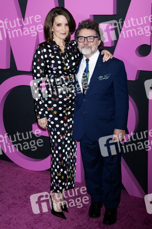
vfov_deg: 42.8
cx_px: 76
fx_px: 292
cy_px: 114
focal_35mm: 46
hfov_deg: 29.2
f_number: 6.3
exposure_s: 1/200
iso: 400
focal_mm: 46
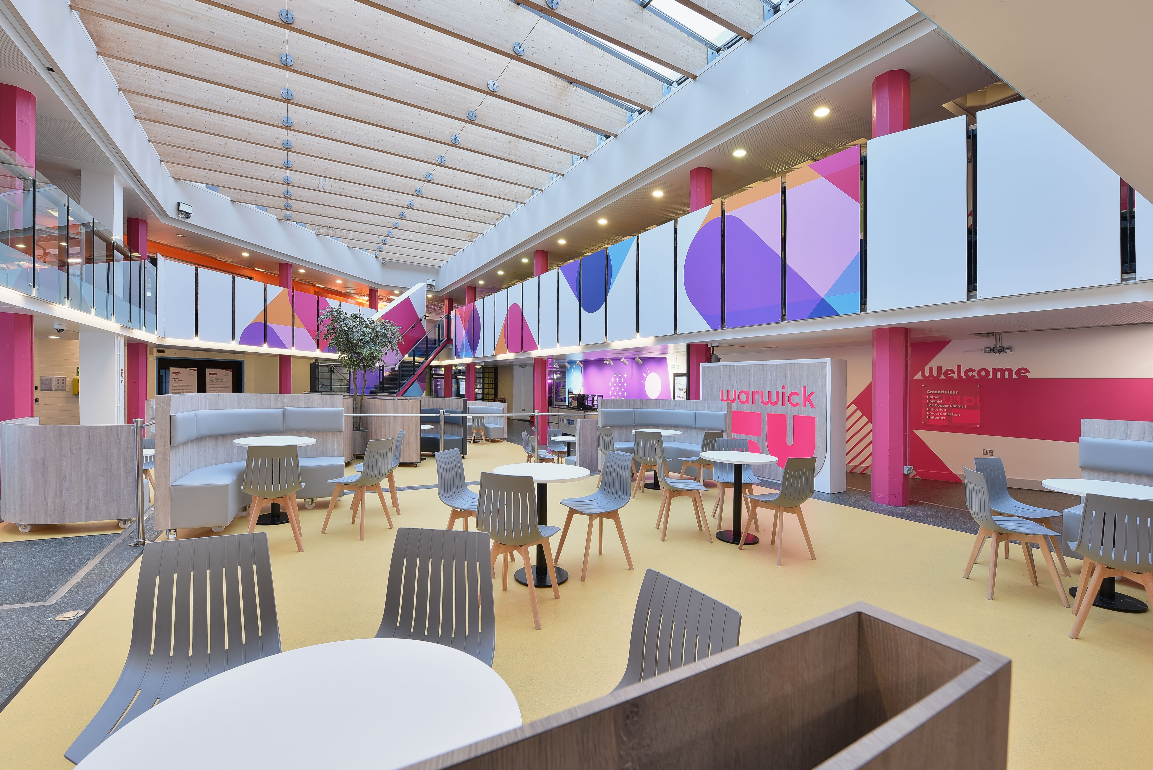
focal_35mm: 14
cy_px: 385
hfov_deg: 104.2
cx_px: 576
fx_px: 449
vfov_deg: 81.3
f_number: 11
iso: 100
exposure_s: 1.6
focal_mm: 14
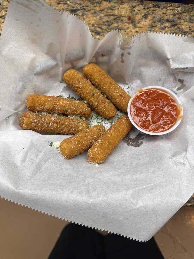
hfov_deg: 56.8
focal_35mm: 24
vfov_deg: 71.6
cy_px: 130
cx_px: 97
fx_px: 179
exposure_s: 1/120
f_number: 1.78
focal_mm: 6.76
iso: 125
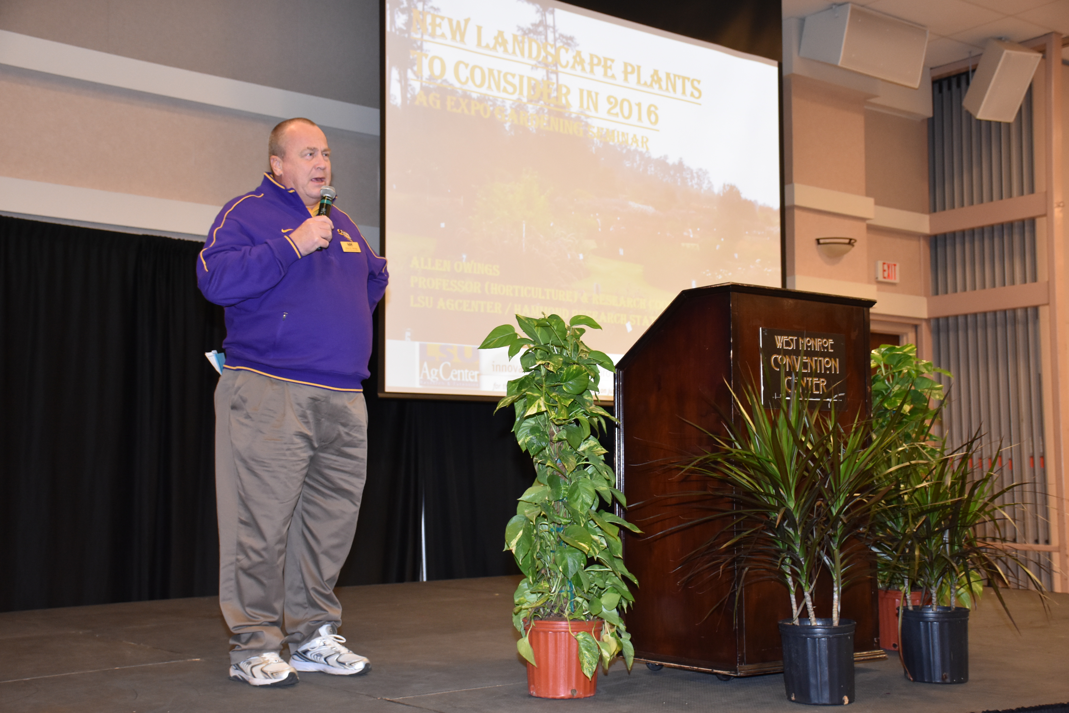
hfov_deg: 43.6
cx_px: 534
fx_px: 1337
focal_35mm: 45
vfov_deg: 29.9
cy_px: 356
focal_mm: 30
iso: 1400
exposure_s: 1/60
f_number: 4
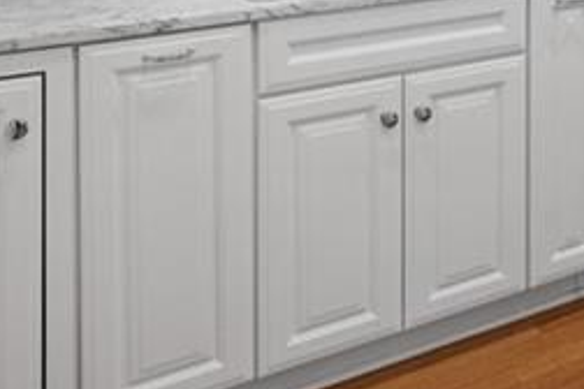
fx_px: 925
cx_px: 732
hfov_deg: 29.3
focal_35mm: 57
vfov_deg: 20.0
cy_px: -222
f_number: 8
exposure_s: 1/10
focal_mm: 14
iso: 400
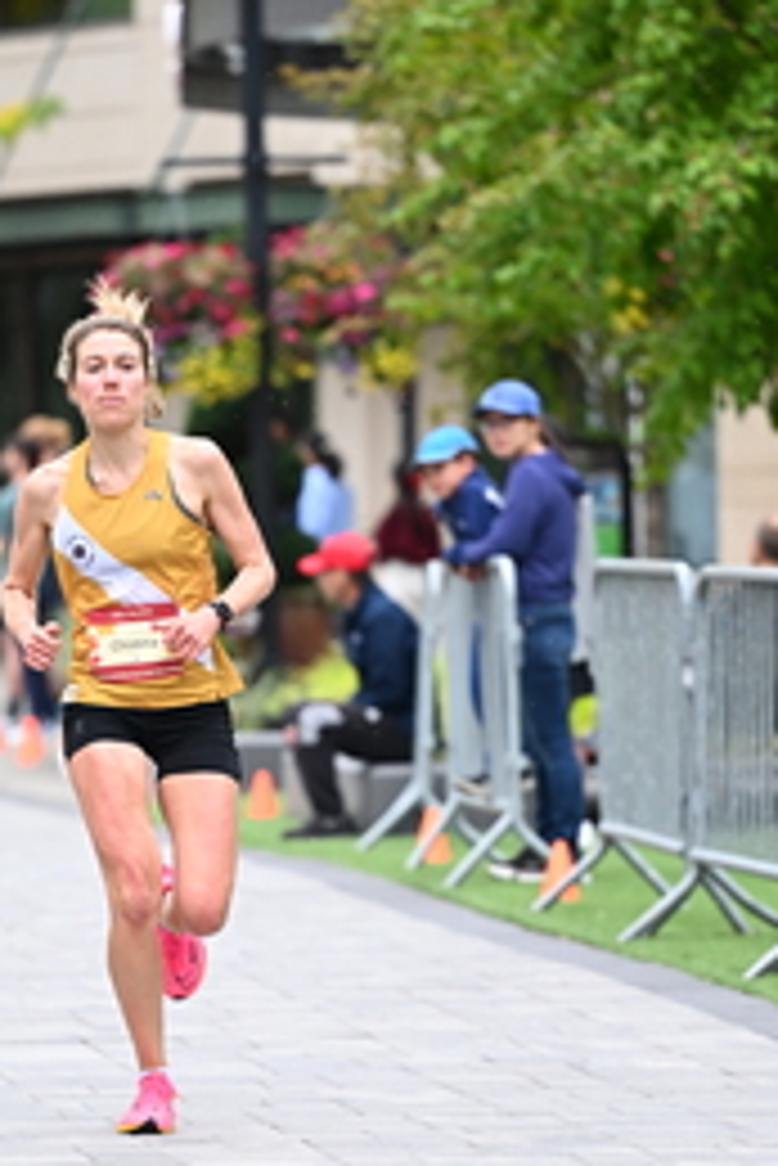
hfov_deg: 4.5
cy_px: 783
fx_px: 9970
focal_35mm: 308
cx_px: 223
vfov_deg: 6.7
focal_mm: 145
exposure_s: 1/1250
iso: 1250
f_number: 2.8
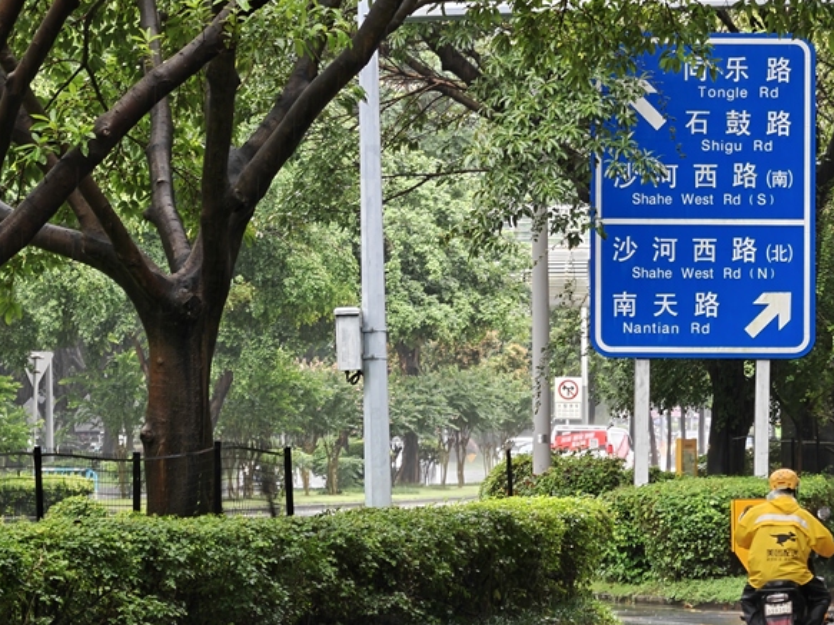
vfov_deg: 5.3
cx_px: 555
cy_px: 345
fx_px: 6696
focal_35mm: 278
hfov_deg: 7.1
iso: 400
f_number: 3.1
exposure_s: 1/73
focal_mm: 24.85
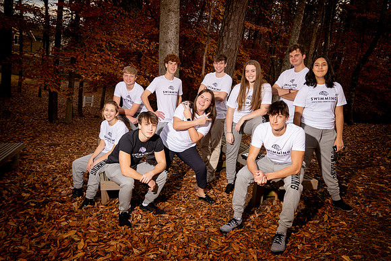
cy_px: 130
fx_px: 326
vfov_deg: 43.6
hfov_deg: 61.9
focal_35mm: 30
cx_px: 196
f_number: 8
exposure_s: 1/250
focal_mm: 30
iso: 250
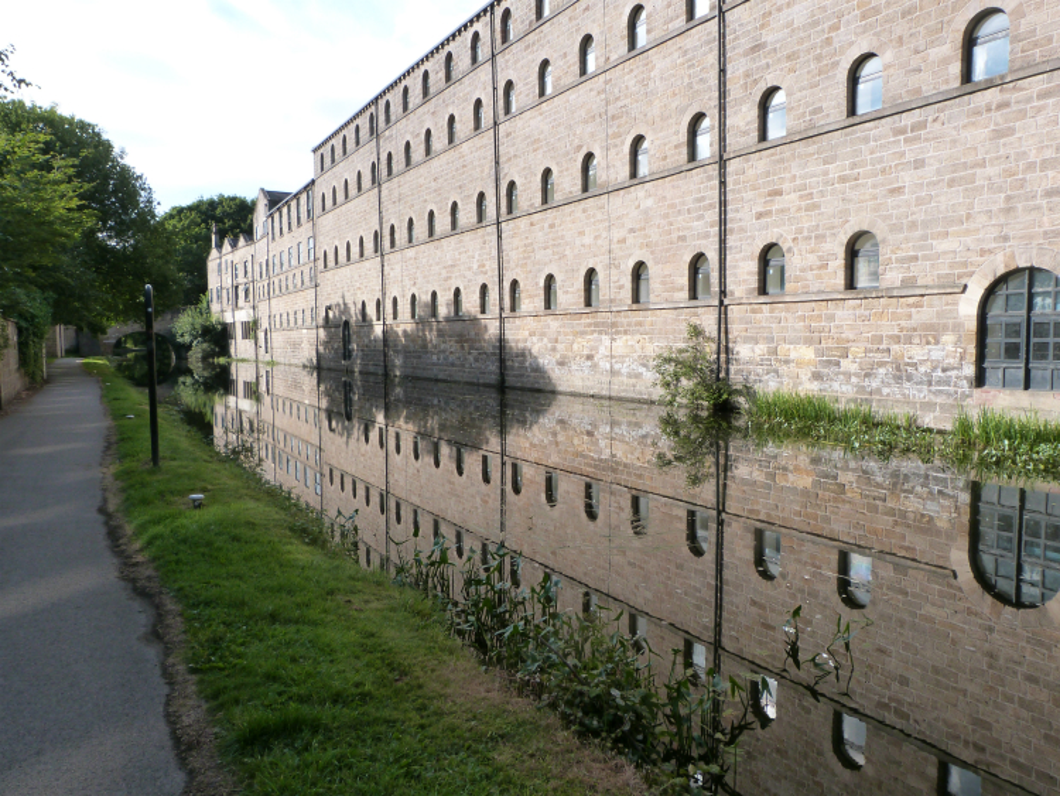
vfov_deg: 54.9
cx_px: 530
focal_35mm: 25
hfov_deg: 69.4
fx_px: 766
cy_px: 398
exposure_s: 1/200
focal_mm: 4.5
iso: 160
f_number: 5
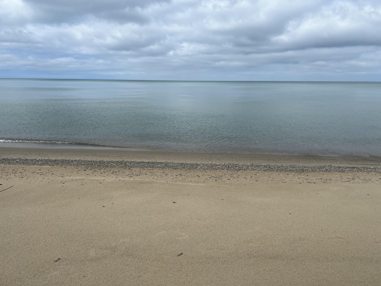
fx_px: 286
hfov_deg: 67.3
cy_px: 143
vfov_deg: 53.1
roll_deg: -0.3
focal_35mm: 26
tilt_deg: -12.4
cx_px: 190
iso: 50
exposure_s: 1/6579
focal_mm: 5.7
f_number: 1.5
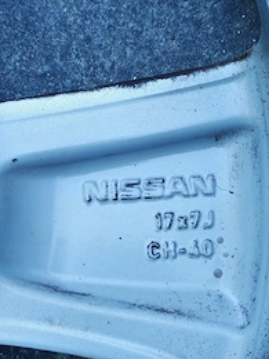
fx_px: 653
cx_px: 142
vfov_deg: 30.6
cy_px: 215
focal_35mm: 63
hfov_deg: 23.3
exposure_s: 1/100
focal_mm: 6.12
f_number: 1.9
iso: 250
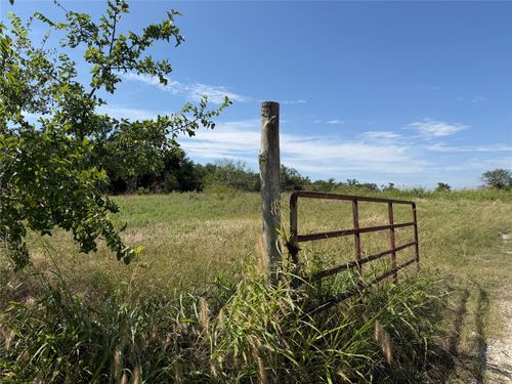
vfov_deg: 56.8
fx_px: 355
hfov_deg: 71.6
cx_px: 256
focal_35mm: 24
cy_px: 192
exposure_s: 1/6173
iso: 80
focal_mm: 6.76
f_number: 1.78
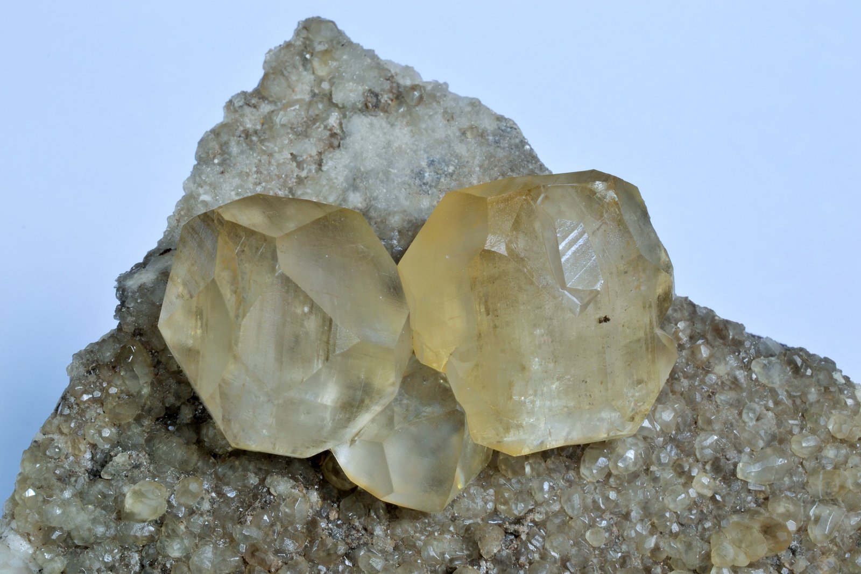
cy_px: 287
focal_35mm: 60
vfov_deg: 22.6
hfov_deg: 33.4
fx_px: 1435
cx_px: 430
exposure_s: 1
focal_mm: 40
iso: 100
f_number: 25
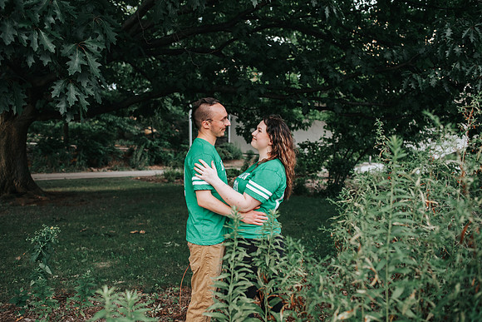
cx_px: 241
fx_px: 469
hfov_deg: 54.4
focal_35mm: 35
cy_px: 161
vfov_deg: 37.9
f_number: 3.2
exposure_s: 1/1000
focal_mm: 35
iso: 1000
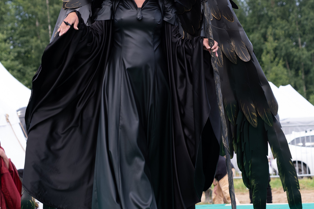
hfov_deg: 15.2
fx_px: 1178
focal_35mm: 135
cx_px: 170
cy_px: 42
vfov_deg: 10.1
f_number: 3.6
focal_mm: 48.5
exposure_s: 1/800
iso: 320
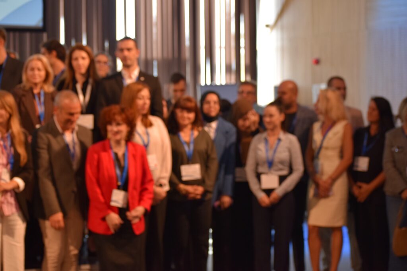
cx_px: 204
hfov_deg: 24.6
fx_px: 932
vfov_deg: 16.5
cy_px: 136
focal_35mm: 82
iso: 640
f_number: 4
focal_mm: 55
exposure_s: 1/60
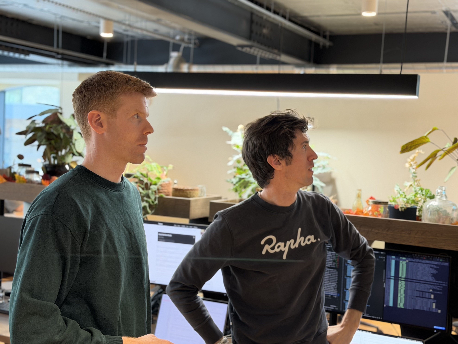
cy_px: 170
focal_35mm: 49
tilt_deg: -3.5
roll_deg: -2.5
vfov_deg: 29.7
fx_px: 648
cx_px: 230
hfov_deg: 38.9
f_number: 1.78
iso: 250
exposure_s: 1/100
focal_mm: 6.76
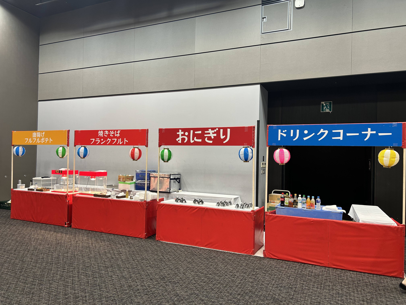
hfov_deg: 67.3
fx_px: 305
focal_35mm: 26
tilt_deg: +1.1
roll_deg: -1.1
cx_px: 203
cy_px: 152
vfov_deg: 53.1
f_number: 1.5
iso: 80
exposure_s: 1/50
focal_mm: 5.7
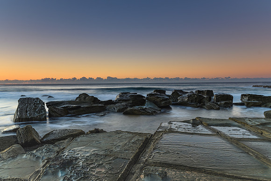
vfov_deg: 53.2
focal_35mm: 24
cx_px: 136
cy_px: 90
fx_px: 181
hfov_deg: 73.7
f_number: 8
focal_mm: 16
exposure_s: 3
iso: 50
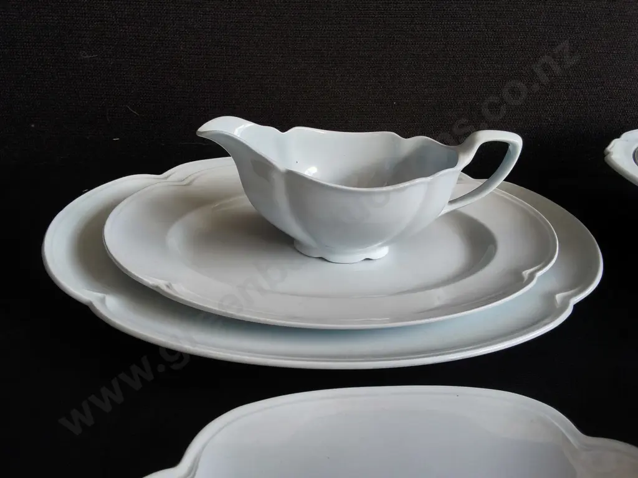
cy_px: 239
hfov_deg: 65.3
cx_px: 319
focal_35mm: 27
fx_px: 498
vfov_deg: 51.4
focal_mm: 2.87
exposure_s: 1/100
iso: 64
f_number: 2
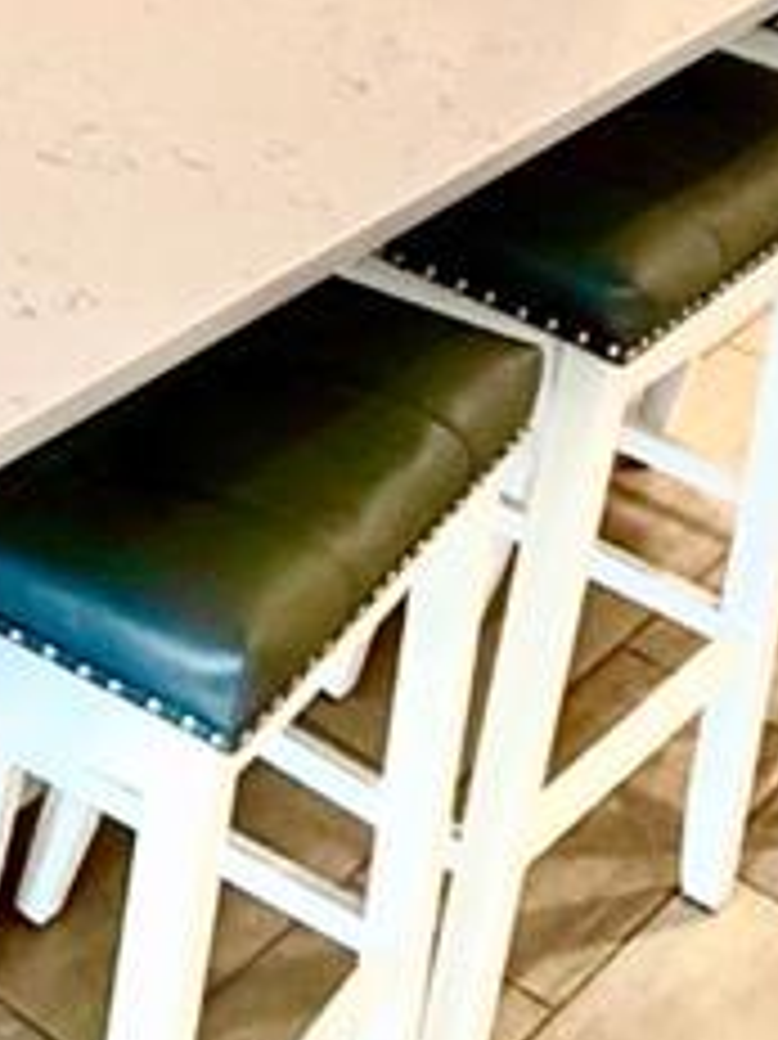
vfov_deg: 20.4
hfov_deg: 14.0
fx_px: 2730
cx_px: -708
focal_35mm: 91
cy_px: -160
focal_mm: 2.22
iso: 200
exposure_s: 1/120
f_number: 2.2
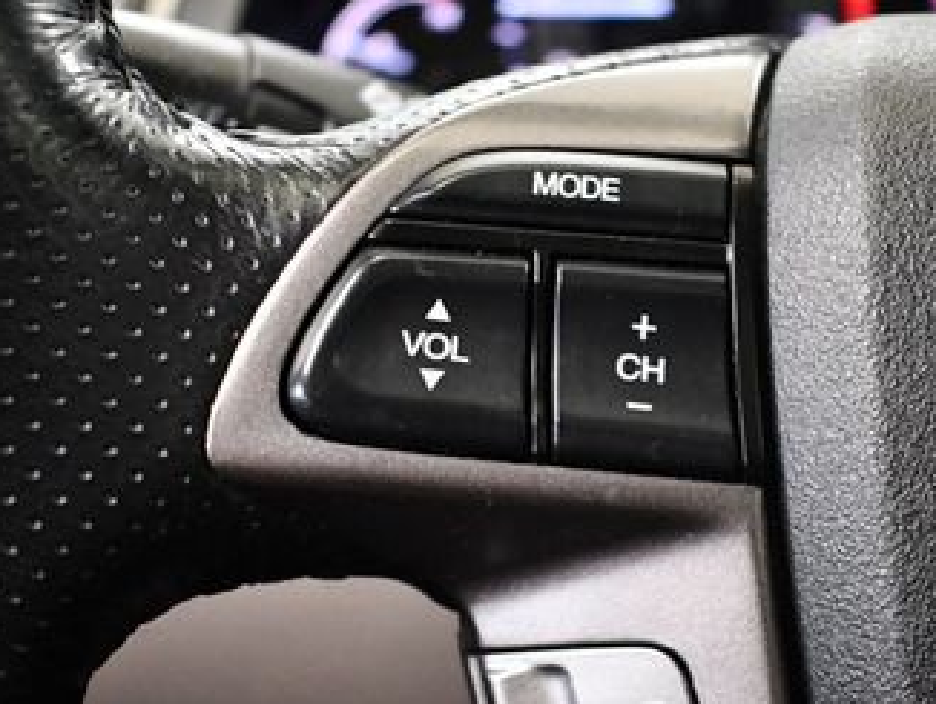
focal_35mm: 68
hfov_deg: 28.4
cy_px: 546
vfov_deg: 21.4
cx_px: 583
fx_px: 1840
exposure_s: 1/60
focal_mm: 18
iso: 3200
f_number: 3.5
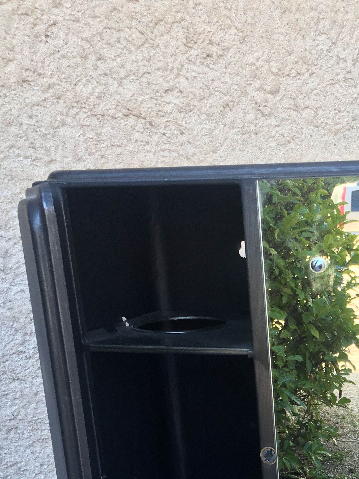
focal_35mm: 61
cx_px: 369
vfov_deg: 29.9
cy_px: 458
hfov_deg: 22.9
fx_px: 843
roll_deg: +3.5
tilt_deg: -16.0
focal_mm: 4.15
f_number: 2.2
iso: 25
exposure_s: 1/100
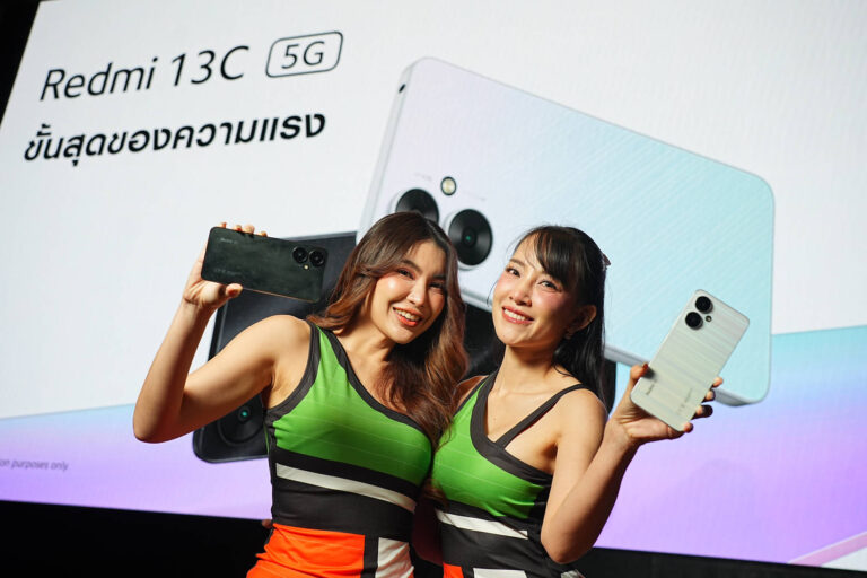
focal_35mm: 39
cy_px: 289
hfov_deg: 49.6
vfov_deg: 34.2
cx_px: 434
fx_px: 939
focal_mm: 39
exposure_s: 1/200
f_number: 5
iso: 500
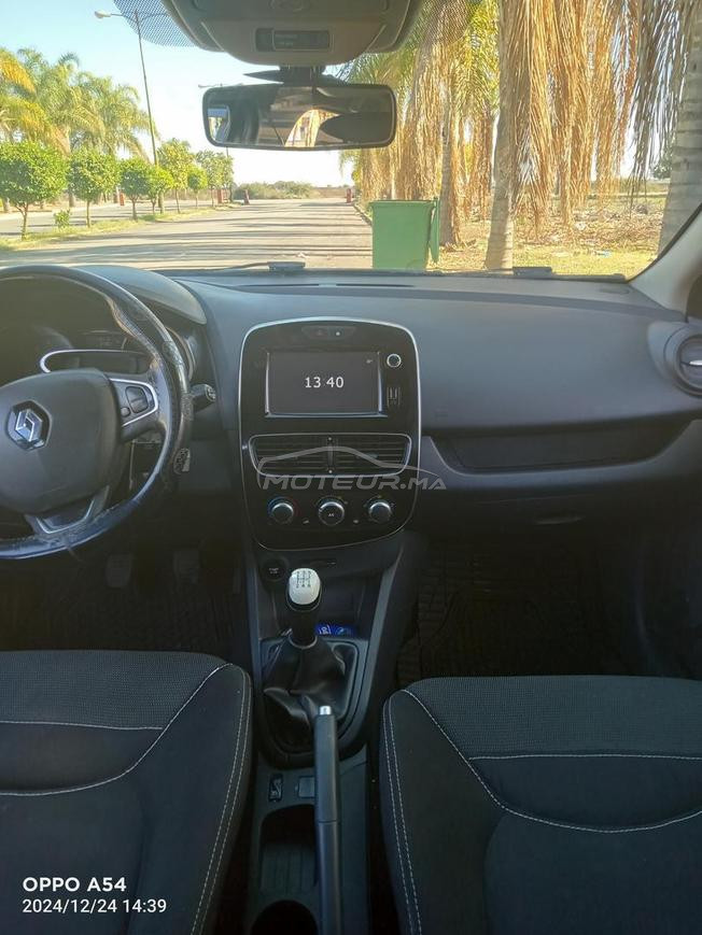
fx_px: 757
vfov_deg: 63.4
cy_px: 468
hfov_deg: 49.8
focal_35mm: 28
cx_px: 351
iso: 115
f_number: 2.2
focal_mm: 3.37
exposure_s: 1/33.3
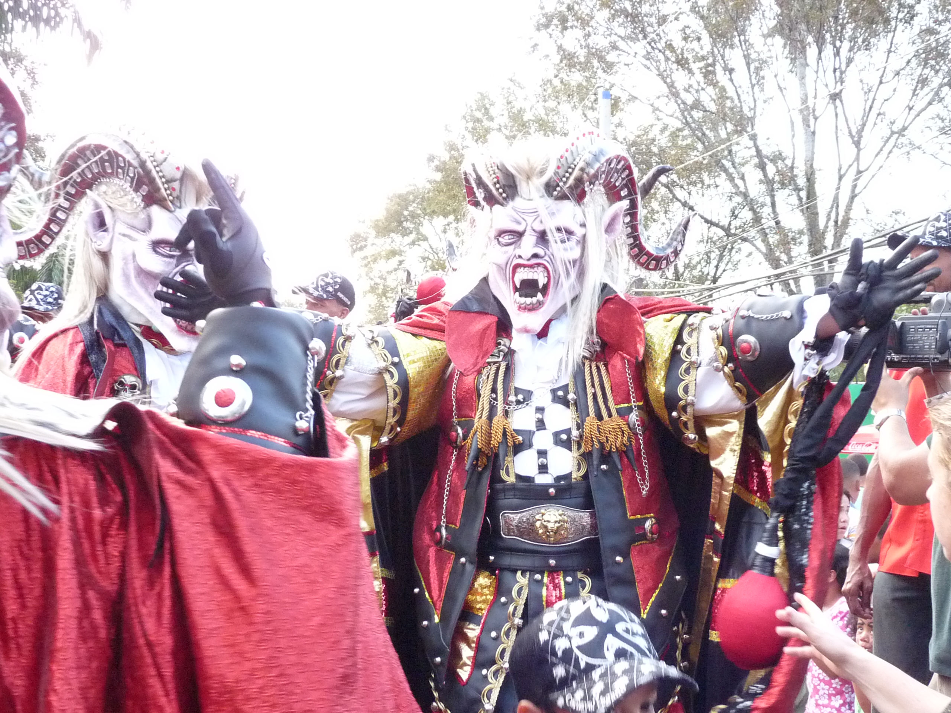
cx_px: 476
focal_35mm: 39
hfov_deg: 47.9
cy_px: 356
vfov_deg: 36.8
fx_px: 1071
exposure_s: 1/160
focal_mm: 4.8
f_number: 2.8
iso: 400
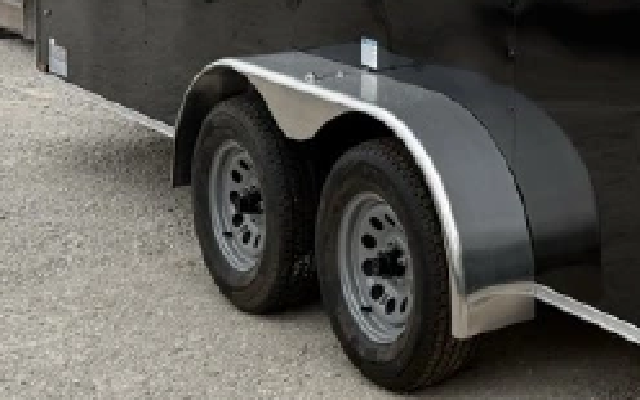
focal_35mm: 82
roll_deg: -1.3
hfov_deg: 22.7
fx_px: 1430
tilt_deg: -3.1
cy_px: -88
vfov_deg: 15.3
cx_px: 815
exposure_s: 1/2801
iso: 80
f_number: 1.78
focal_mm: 6.76
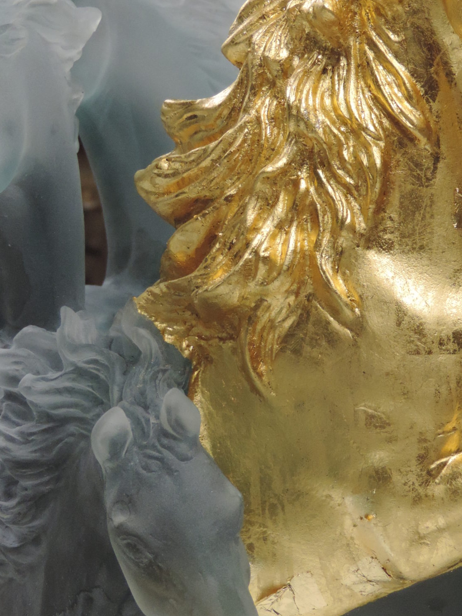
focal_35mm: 156
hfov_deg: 9.5
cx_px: 392
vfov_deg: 12.7
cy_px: 259
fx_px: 2776
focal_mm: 16
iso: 400
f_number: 4.1
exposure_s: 1/60
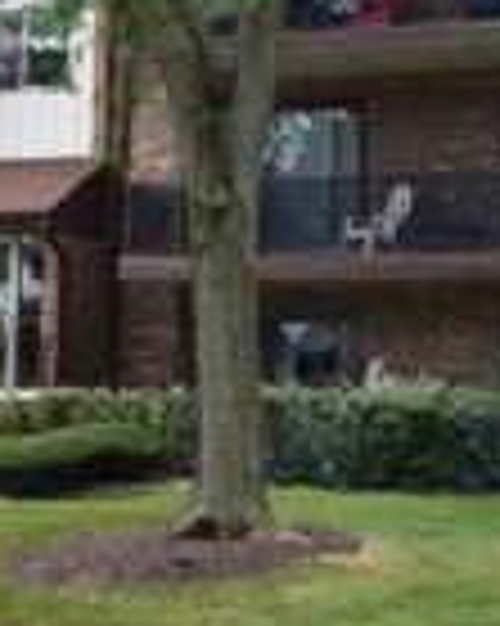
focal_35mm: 91
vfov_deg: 21.0
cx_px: 212
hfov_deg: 16.9
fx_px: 1685
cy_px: 200
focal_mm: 18
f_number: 10
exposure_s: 1/200
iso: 400
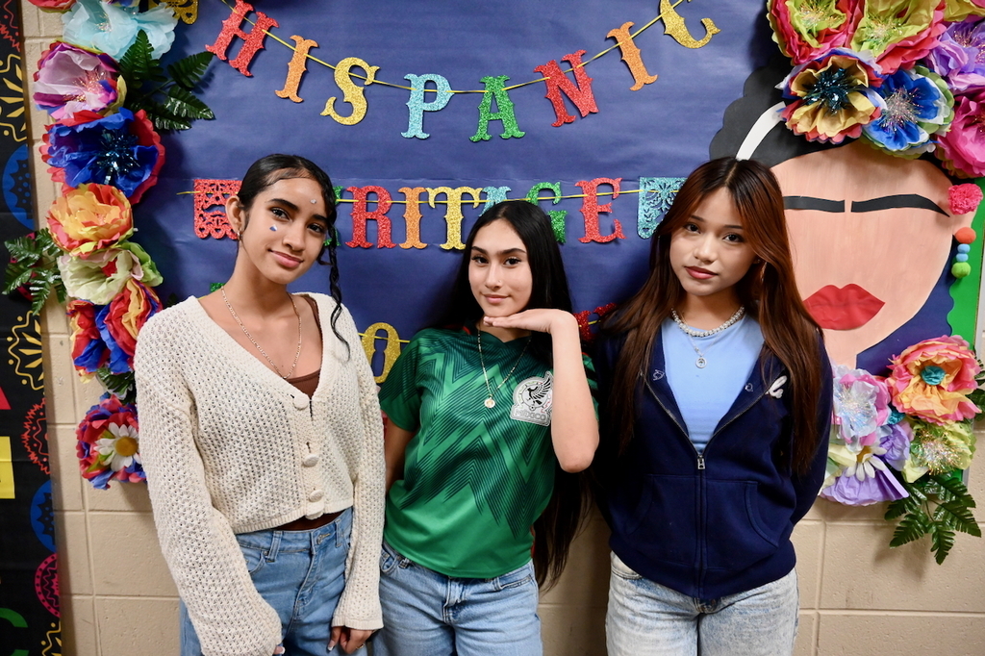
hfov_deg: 73.8
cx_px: 492
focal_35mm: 24
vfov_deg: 53.1
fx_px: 656
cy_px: 328
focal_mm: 24
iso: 5600
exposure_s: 1/200
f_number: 4
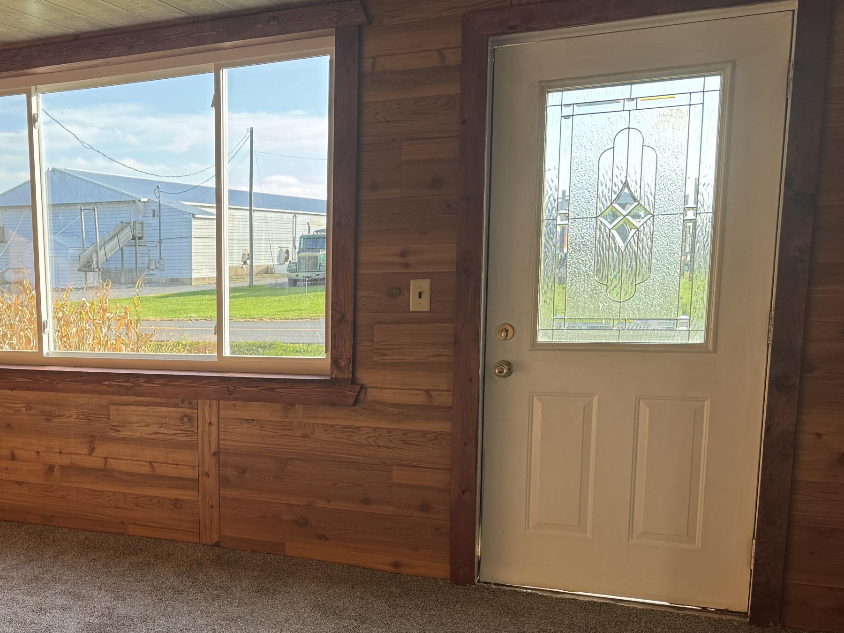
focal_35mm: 40
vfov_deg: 35.5
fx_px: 975
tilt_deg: -10.4
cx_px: 143
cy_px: 435
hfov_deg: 44.0
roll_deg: +0.7
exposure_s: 1/425
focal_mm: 6.76
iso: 80
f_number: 1.78
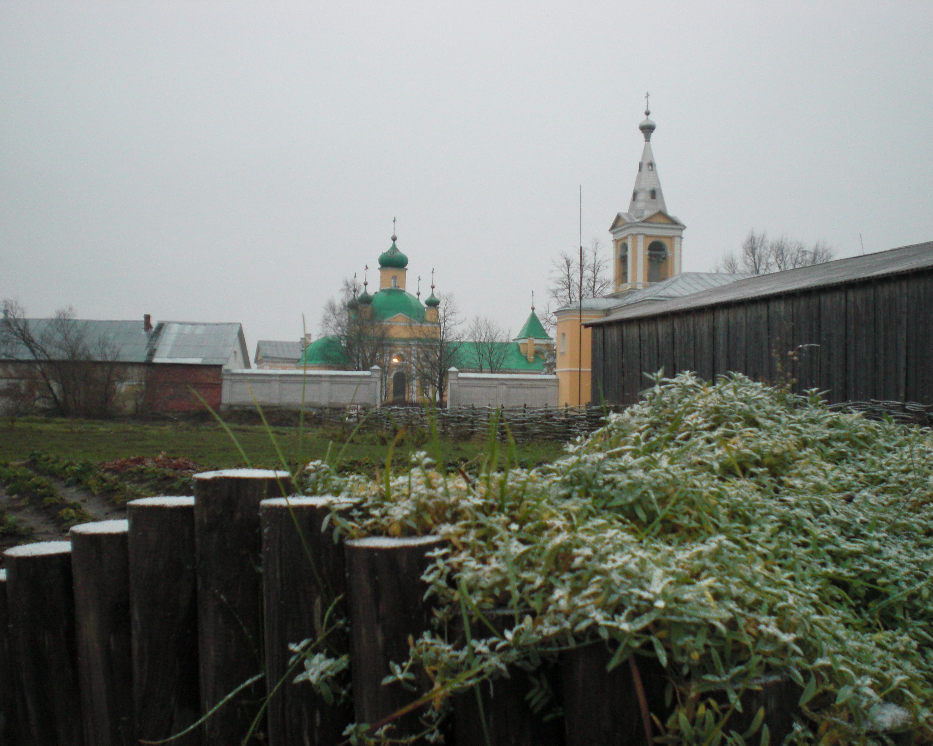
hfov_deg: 45.8
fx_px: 1104
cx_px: 482
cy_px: 372
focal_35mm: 40
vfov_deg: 37.3
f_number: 3.1
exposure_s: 1/50
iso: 200
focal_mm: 6.3
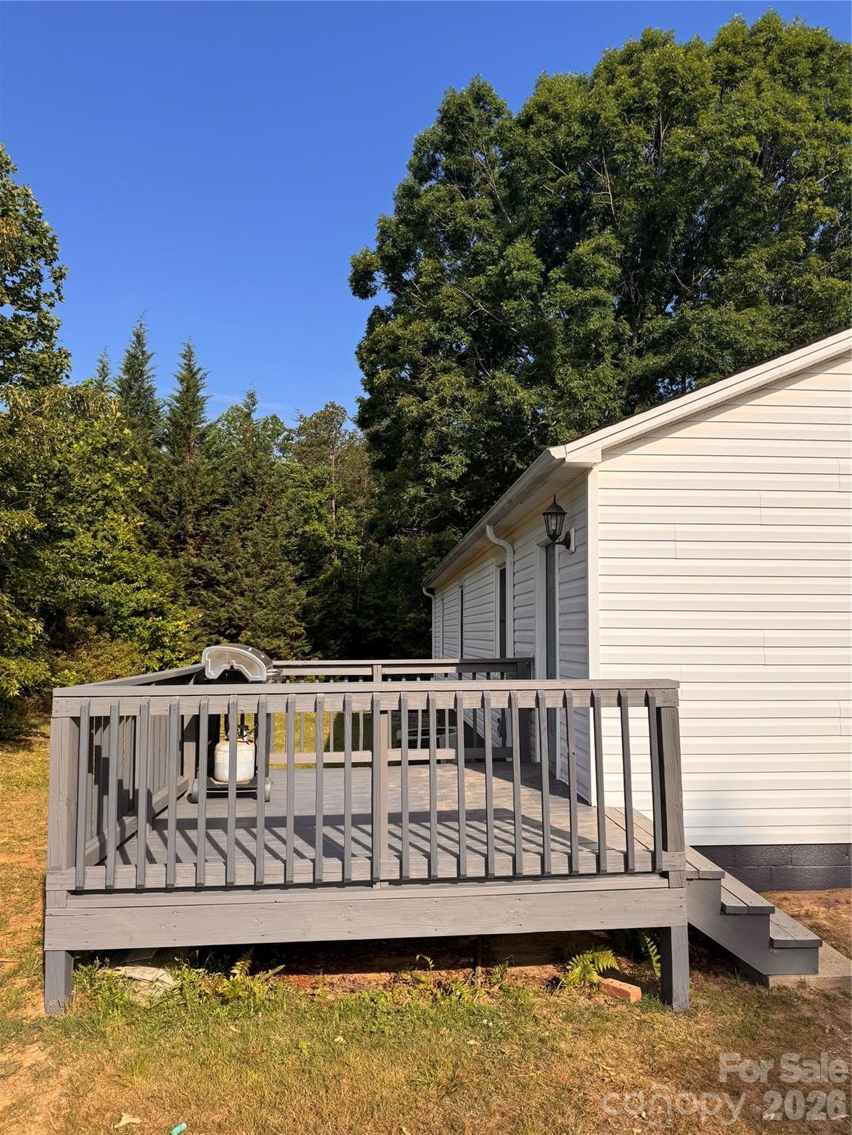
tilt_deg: +4.2
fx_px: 788
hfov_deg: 56.8
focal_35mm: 24
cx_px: 426
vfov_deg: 71.6
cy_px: 568
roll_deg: -0.5
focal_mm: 6.76
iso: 80
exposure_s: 1/2833
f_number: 1.78
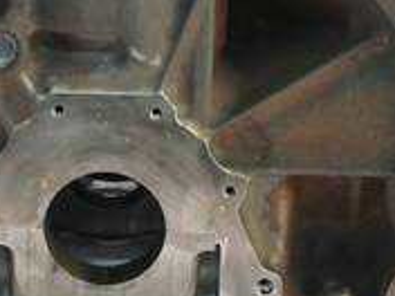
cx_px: 126
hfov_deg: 23.7
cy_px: -31
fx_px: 936
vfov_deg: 17.4
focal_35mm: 82
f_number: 3.7
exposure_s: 1/60
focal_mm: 15
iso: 500
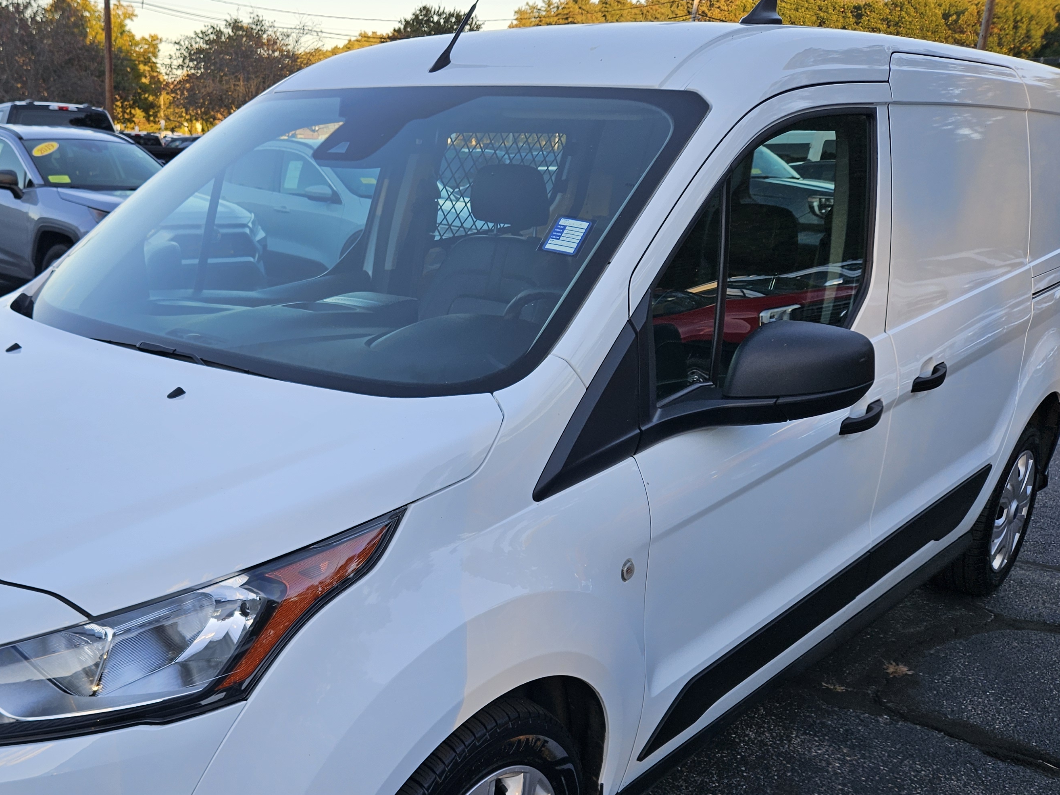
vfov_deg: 40.4
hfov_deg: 51.7
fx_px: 1072
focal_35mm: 35
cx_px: 359
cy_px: 501
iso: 25
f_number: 1.8
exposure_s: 1/267
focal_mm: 5.4
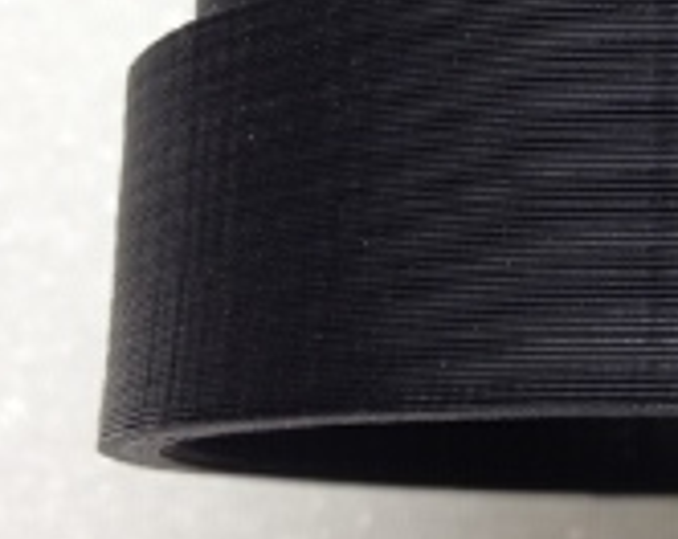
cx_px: 823
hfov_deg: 16.7
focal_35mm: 110
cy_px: 135
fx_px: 2202
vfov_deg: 13.9
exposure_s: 1/40
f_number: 2.4
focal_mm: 4.28
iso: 50
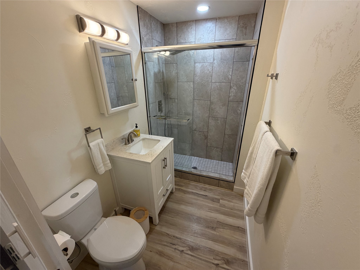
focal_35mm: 14
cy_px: 135
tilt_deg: -21.5
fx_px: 146
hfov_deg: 102.1
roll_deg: +0.4
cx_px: 180
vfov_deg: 85.7
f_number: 2.2
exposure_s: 1/120
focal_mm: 2.22
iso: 250
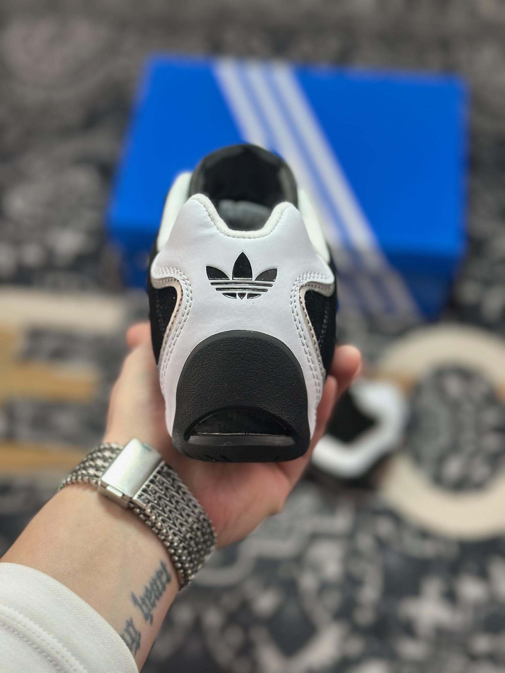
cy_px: 336
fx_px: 934
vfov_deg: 39.7
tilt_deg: -57.6
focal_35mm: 48
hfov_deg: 30.3
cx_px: 252
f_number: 1.78
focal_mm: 6.86
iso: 80
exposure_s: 1/663
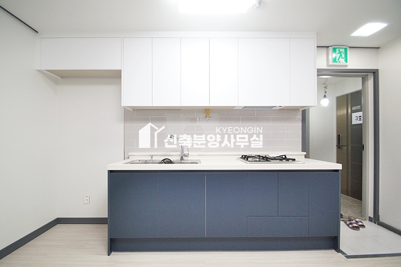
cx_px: 200
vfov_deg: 77.2
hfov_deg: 100.4
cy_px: 134
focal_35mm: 15
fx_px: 167
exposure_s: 1/160
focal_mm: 10
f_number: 4
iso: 1600
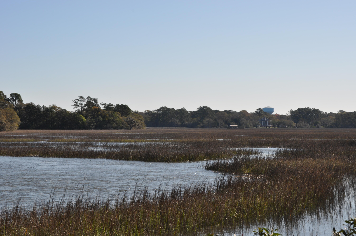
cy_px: 118
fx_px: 815
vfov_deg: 16.5
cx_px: 178
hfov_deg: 24.6
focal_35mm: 82
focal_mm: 55
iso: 200
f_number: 13
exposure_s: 1/200
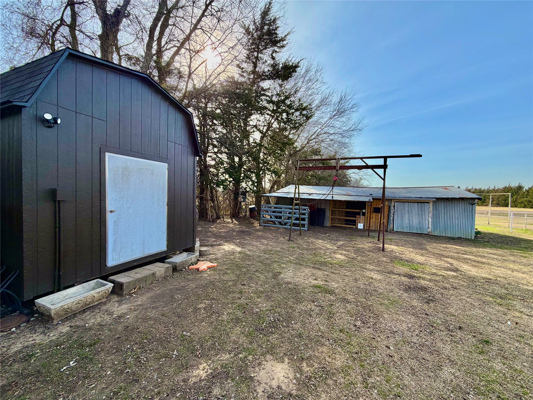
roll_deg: -1.4
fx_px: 216
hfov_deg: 102.1
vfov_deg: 85.7
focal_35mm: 14
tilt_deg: -1.3
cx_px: 266
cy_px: 200
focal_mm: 2.22
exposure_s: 1/770
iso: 32
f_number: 2.2
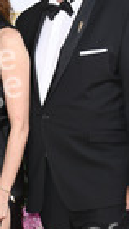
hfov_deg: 6.5
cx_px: -15
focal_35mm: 185
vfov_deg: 11.6
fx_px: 1122
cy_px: 170
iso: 500
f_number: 6.3
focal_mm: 62
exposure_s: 1/250
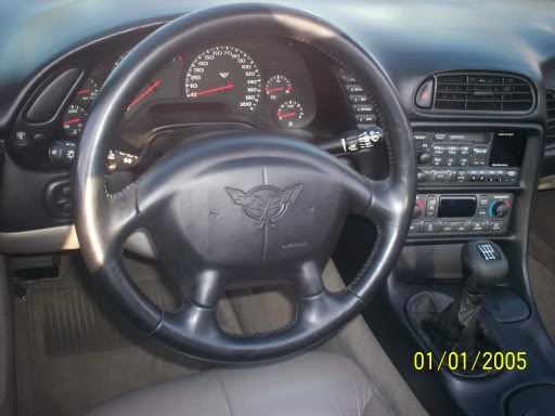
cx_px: 278
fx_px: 577
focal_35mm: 36
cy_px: 208
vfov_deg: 39.7
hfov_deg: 51.4
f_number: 4.5
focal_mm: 6
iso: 140
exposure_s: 1/60
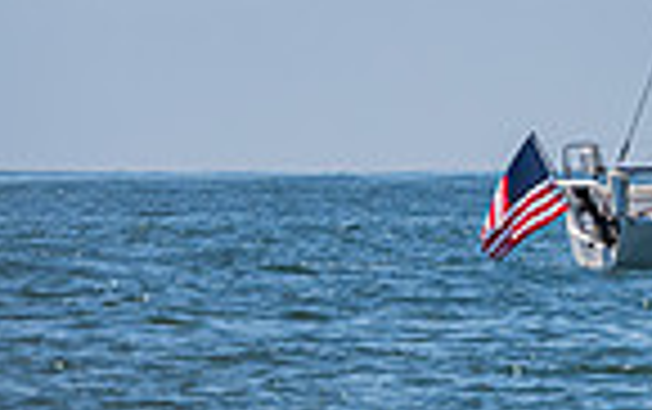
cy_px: -453
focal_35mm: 706
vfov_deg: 1.9
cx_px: 1192
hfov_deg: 3.0
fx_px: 12560
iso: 400
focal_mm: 170
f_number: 8
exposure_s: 1/1600
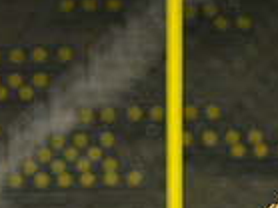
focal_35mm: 621
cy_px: 414
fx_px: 4983
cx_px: 77
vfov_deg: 2.4
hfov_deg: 3.2
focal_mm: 200
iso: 2000
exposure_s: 1/400
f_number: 5.6
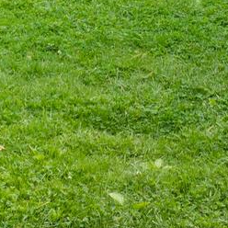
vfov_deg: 9.0
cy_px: -314
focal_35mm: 175
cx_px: 203
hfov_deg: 9.9
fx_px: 1304
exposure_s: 1/60
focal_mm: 12.29
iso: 100
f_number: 7.1
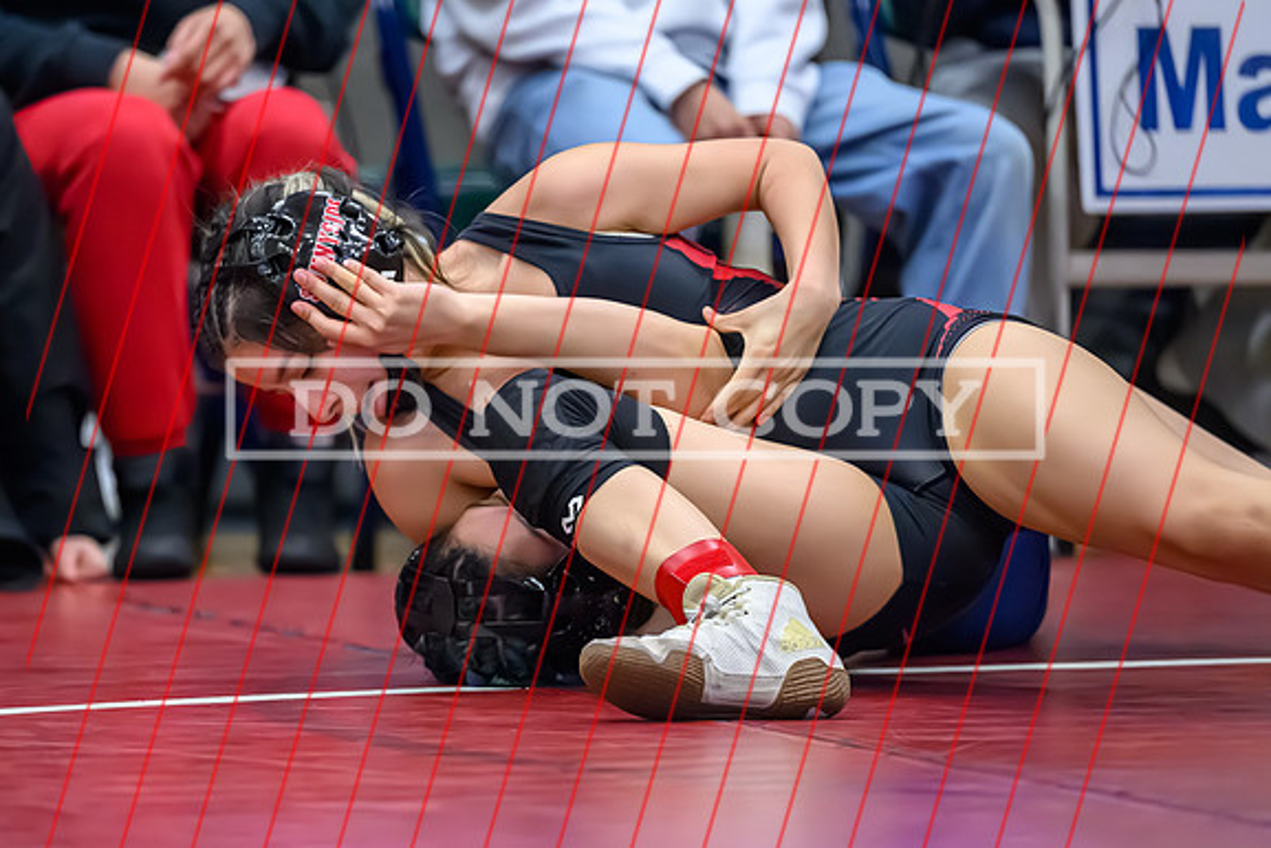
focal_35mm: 276
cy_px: 498
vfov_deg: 5.0
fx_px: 9746
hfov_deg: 7.5
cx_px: 402
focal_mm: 200
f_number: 2.8
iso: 10000
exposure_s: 1/640
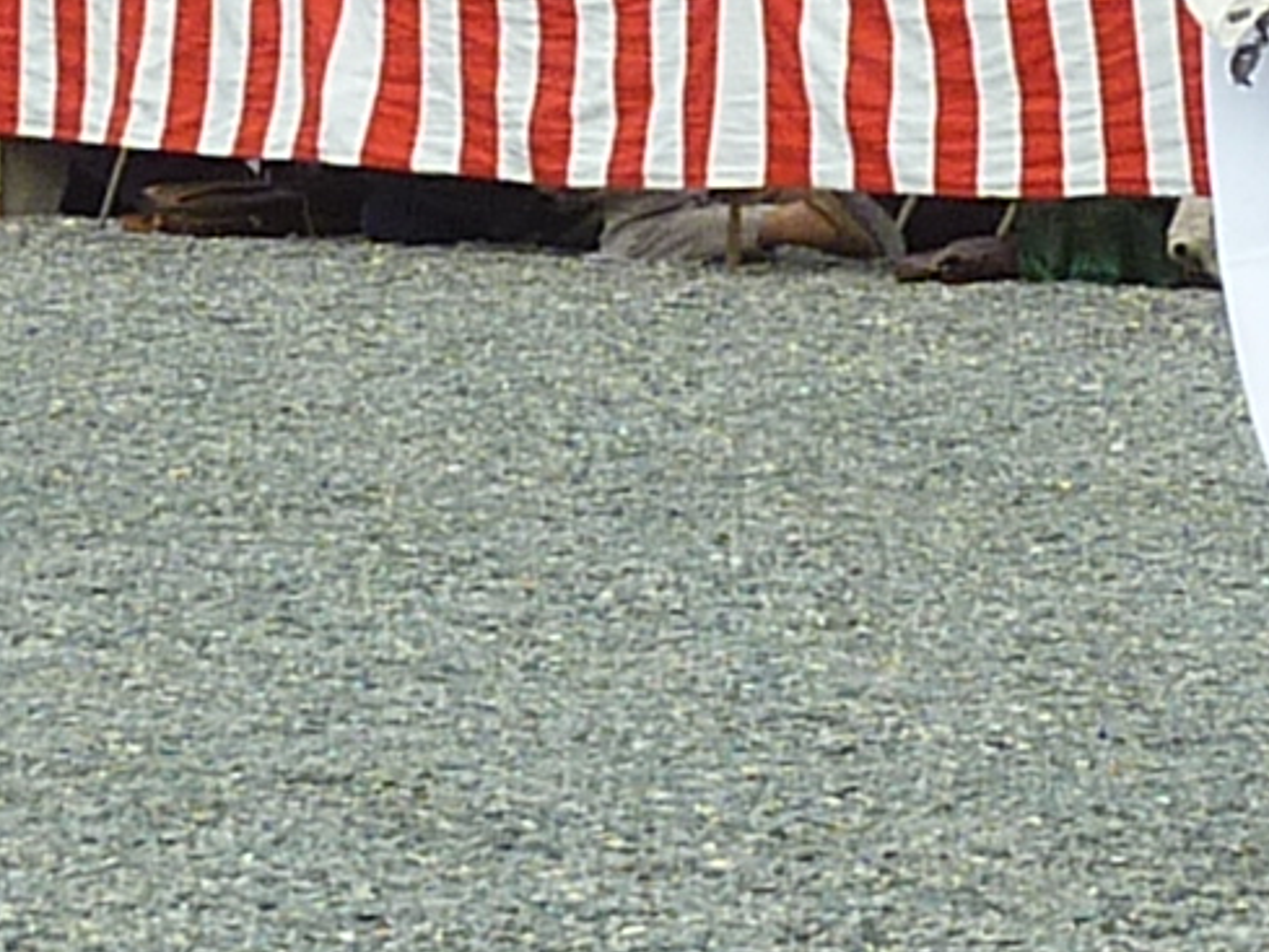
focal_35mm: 364
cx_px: 766
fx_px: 13347
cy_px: -511
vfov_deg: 4.1
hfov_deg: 5.4
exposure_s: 1/400
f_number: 4
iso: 80
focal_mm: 7.9
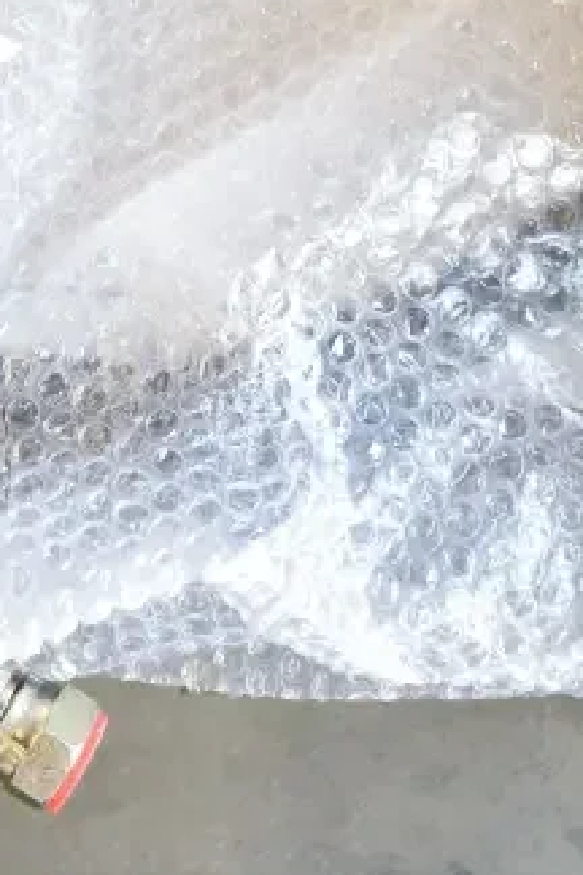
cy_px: -216
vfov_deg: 20.3
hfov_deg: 14.7
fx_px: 2259
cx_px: 165
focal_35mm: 93
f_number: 3.8
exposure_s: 1/30
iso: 640
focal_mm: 22
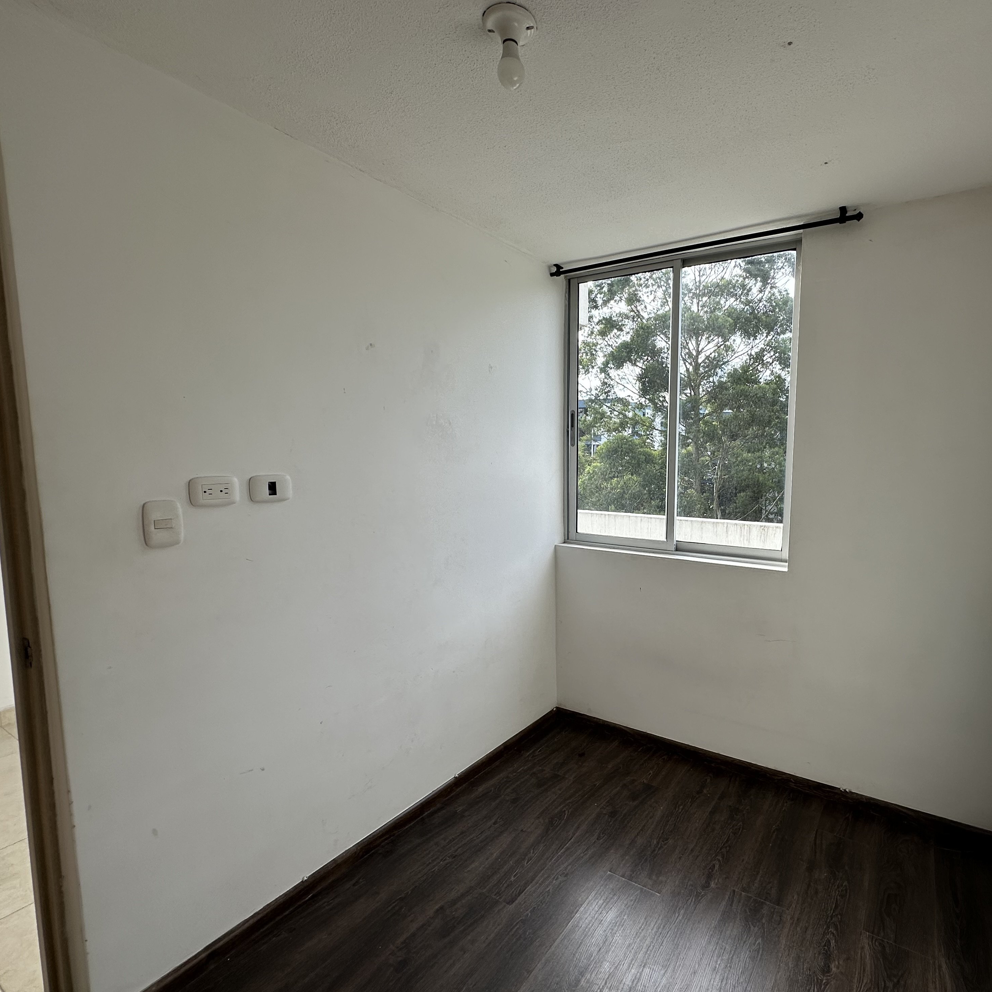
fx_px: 551
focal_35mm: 17
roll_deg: -0.8
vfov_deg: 83.9
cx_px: 609
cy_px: 510
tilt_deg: -5.0
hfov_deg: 82.6
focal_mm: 2.22
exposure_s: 1/465
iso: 40
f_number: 2.2
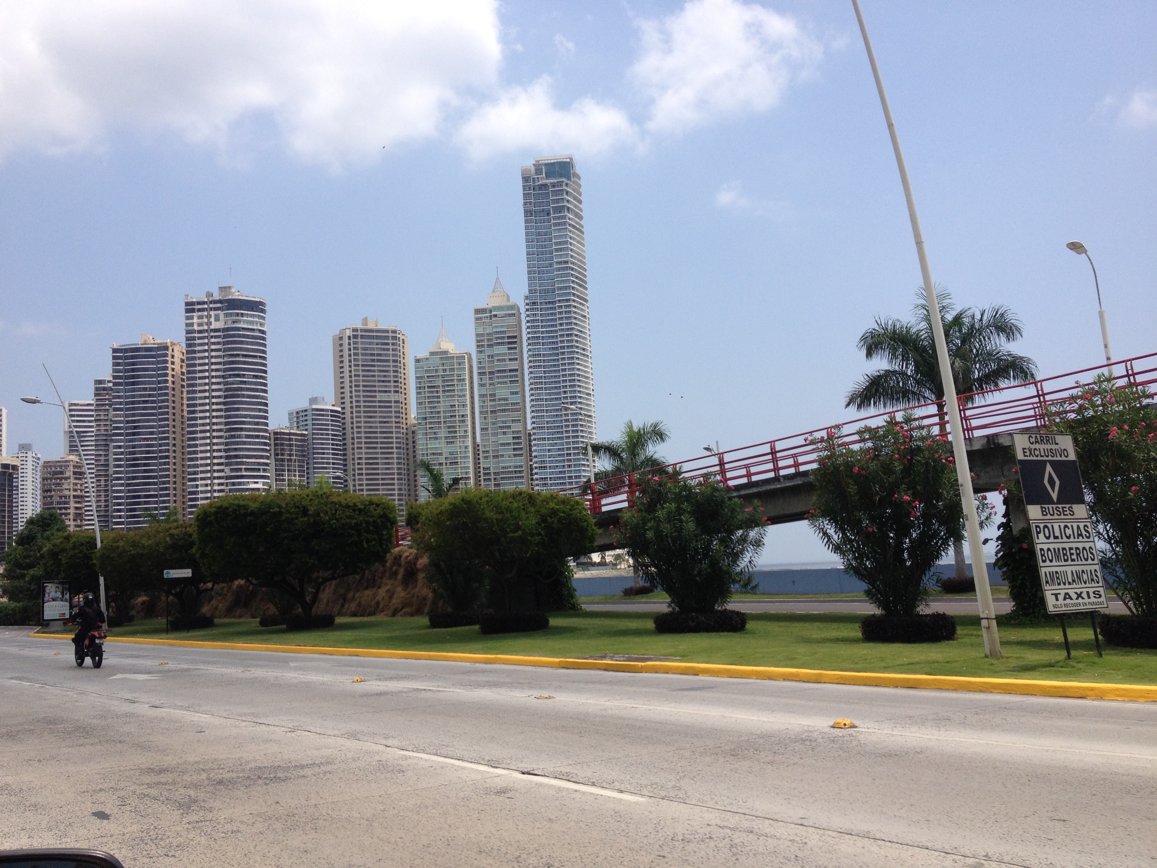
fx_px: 1170
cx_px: 578
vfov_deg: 40.7
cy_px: 434
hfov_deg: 52.6
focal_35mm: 35
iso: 50
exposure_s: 1/2123
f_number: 2.4
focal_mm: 4.28
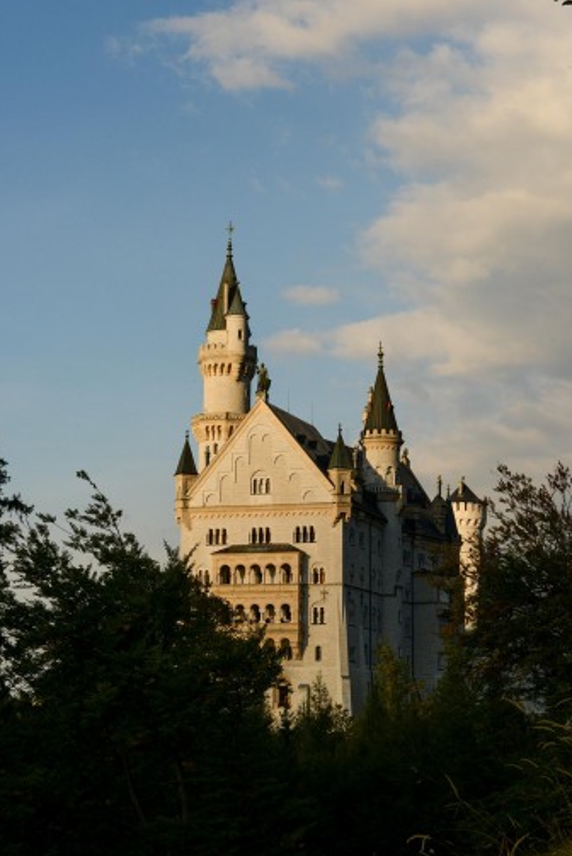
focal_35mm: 75
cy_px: 425
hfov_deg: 18.2
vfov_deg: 27.0
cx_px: 284
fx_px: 1785
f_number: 13
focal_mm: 70
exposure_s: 1/800
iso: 500
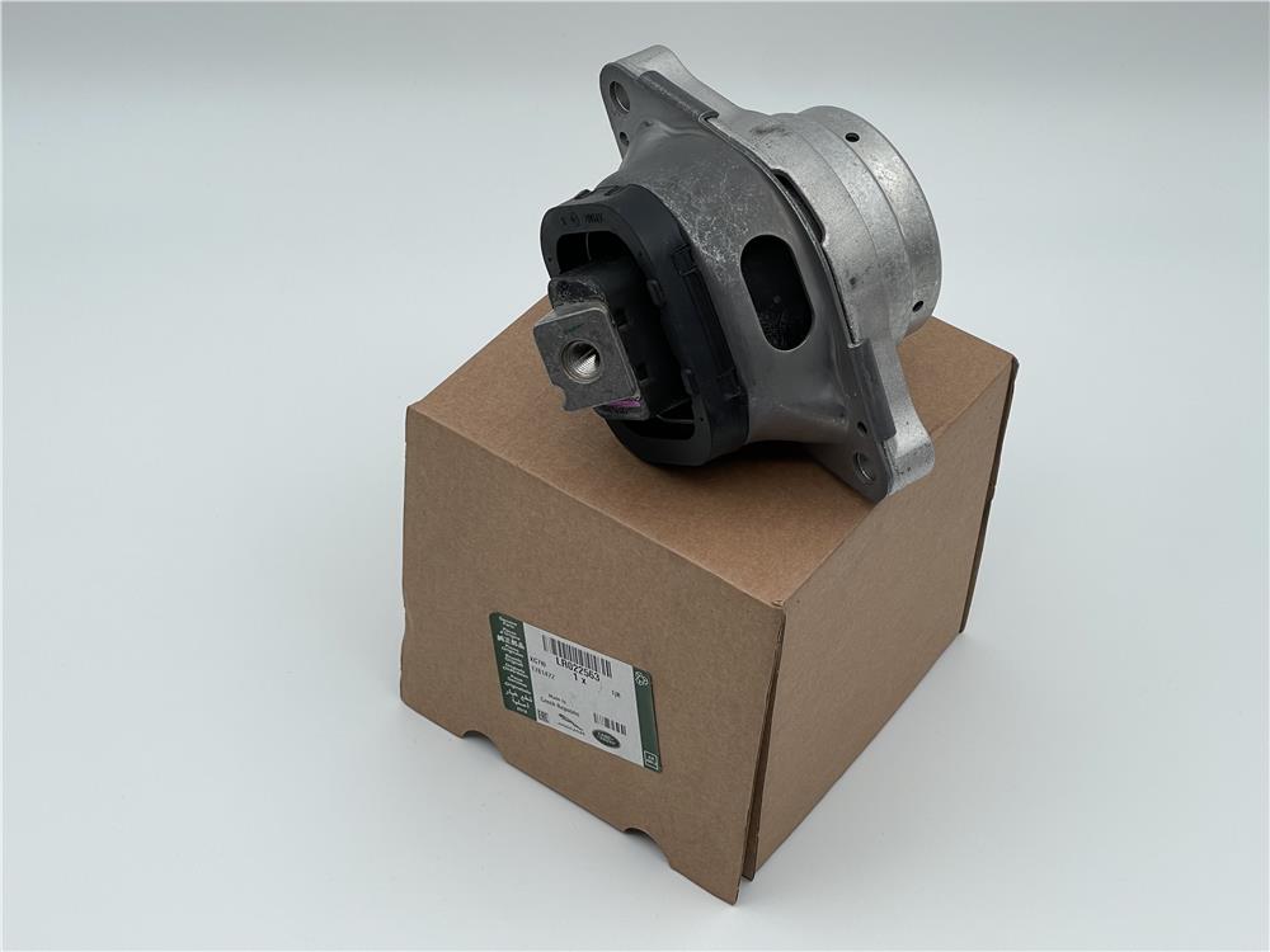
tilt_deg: -45.0
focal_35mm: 64
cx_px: 635
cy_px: 476
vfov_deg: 22.9
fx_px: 2348
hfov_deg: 30.3
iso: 25
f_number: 2.2
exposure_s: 1/122
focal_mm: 7.5
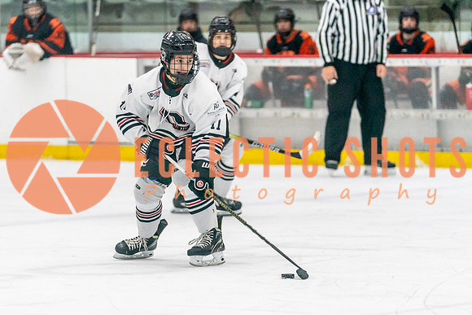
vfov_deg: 5.0
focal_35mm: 276
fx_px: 3619
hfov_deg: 7.5
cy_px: 219
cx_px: 174
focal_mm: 165
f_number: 2.8
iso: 3200
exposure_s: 1/1250
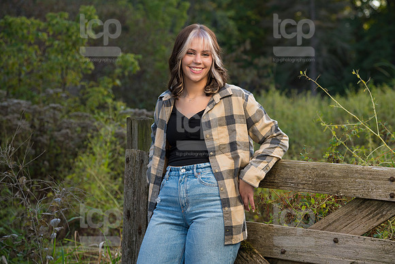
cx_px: 218
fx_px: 1107
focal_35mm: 101
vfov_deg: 13.6
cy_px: 109
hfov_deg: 20.2
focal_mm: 86
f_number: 4.5
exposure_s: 1/250
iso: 250
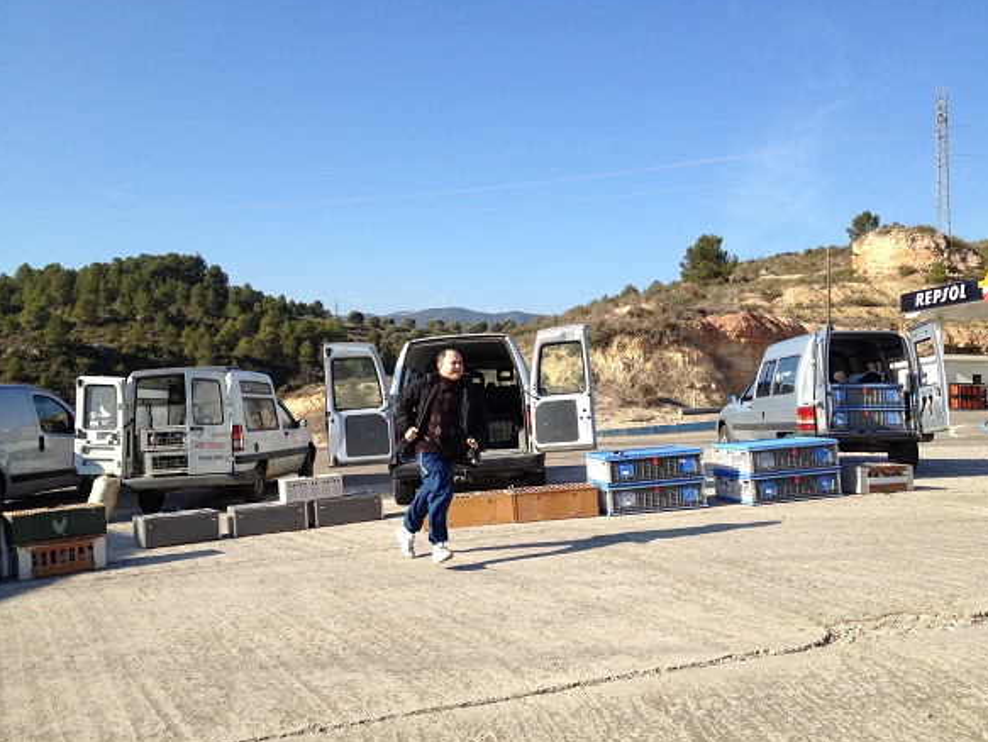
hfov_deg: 51.3
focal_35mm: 36
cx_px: 503
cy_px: 373
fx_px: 1028
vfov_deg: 39.7
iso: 64
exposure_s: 1/1346
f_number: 2.4
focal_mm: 4.28
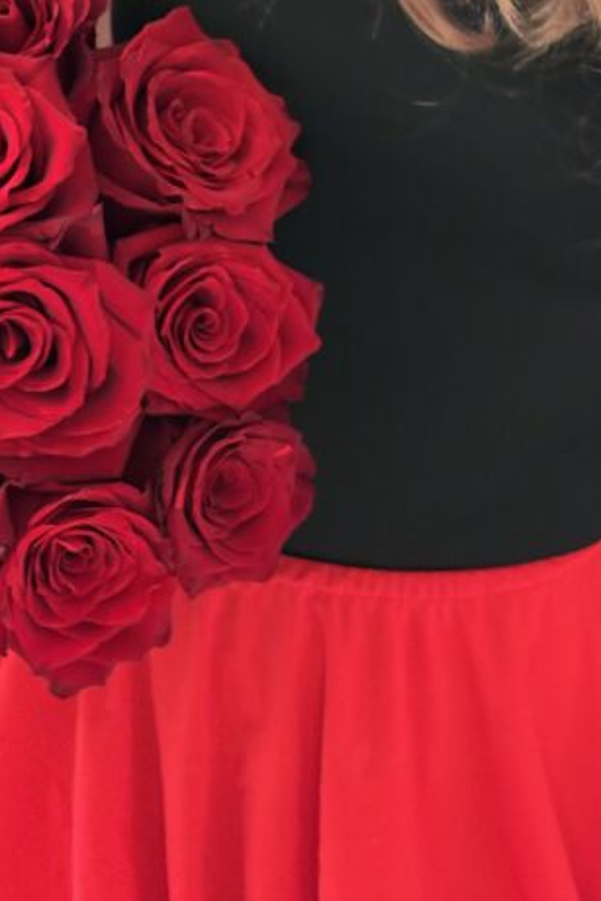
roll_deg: -3.3
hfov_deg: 14.4
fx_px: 2352
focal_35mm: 94
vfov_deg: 21.5
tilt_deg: -23.6
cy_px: 219
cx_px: 20
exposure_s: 1/25
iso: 320
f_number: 1.6
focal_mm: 5.96
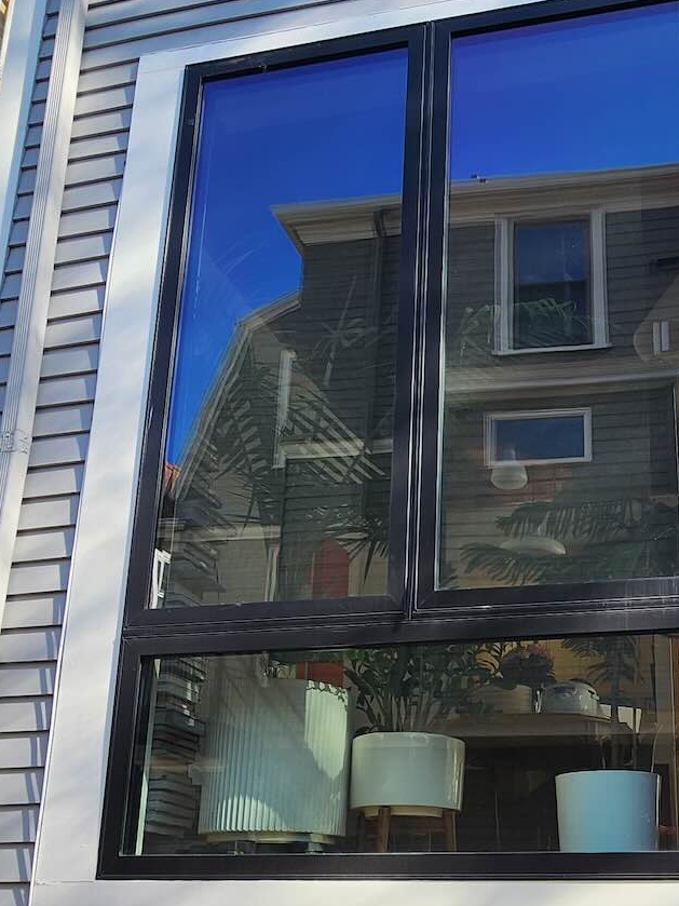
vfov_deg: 56.1
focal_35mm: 31
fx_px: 811
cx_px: 535
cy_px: 653
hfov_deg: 43.5
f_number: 2.2
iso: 50
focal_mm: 2.2
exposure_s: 1/324
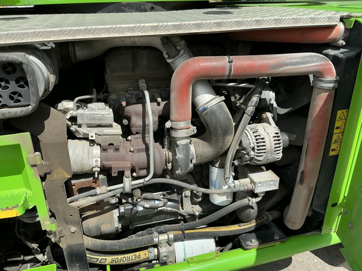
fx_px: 293
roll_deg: +1.0
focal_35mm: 28
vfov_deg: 49.7
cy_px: 136
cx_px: 181
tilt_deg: -25.4
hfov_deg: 63.4
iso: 25
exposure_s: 1/1490
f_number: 1.8
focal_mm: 3
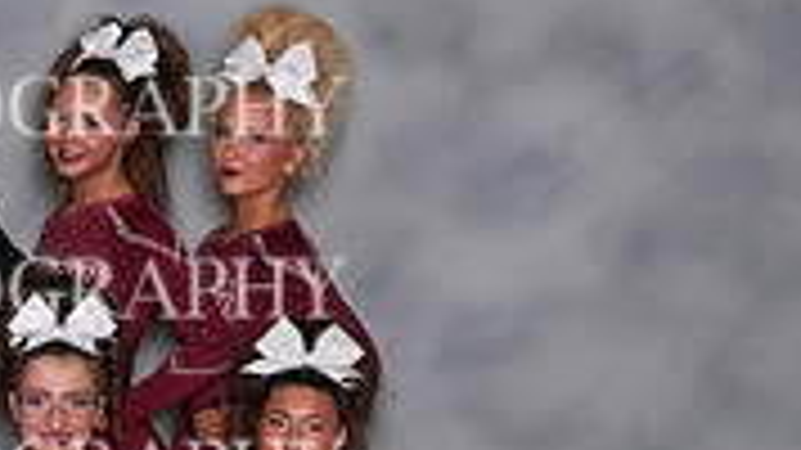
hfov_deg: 12.6
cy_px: 560
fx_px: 3482
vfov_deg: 7.3
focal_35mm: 164
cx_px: -306
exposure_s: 1/80
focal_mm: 32
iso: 800
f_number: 8
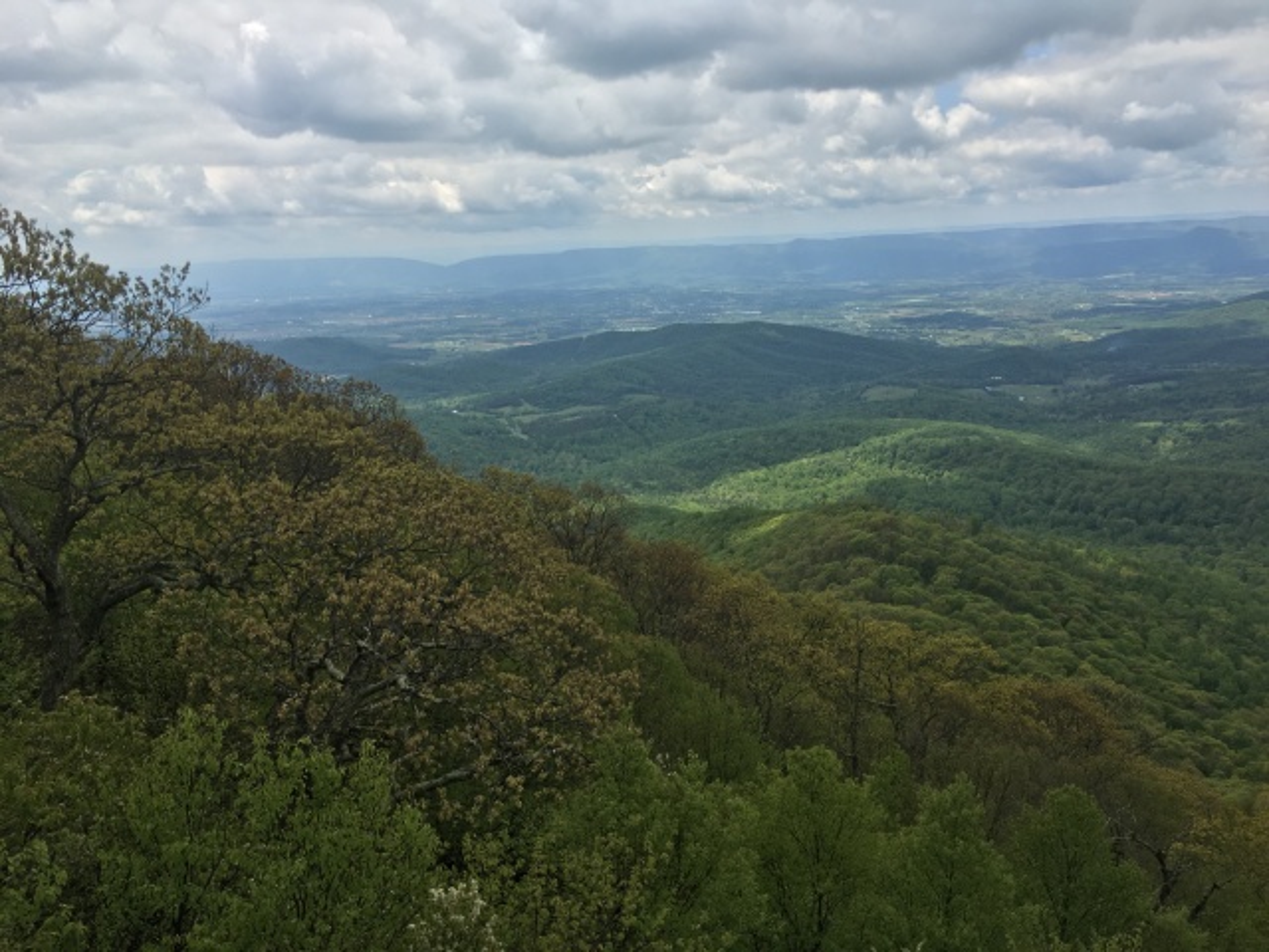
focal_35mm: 29
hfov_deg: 61.7
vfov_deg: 48.2
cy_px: 476
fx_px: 1063
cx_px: 634
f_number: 2.2
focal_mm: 4.15
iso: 25
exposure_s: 1/1603
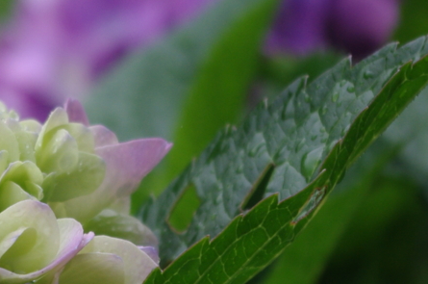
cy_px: 250
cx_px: -238
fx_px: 3501
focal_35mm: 295
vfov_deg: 4.6
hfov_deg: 6.9
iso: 200
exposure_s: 1/100
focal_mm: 55
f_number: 7.1
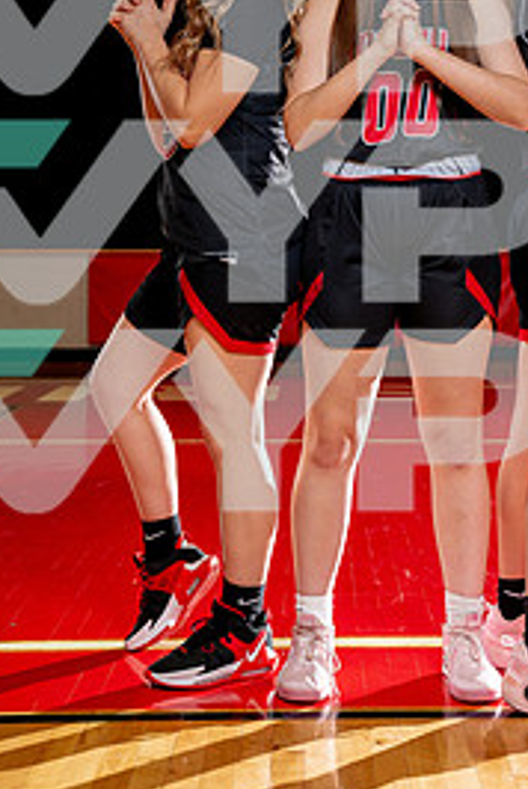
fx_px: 1668
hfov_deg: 18.0
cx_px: 329
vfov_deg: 26.3
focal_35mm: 76
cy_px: 214
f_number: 4
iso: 400
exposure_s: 1/250
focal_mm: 45
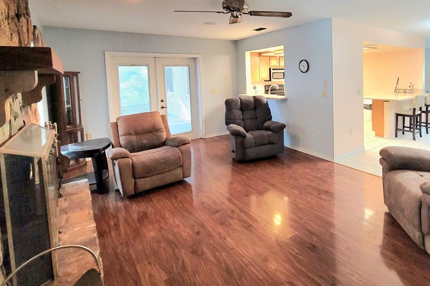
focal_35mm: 19
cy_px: 89
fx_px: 227
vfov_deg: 62.5
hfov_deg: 83.5
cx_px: 292
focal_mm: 2.2
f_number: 2.2
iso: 320
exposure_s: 1/30
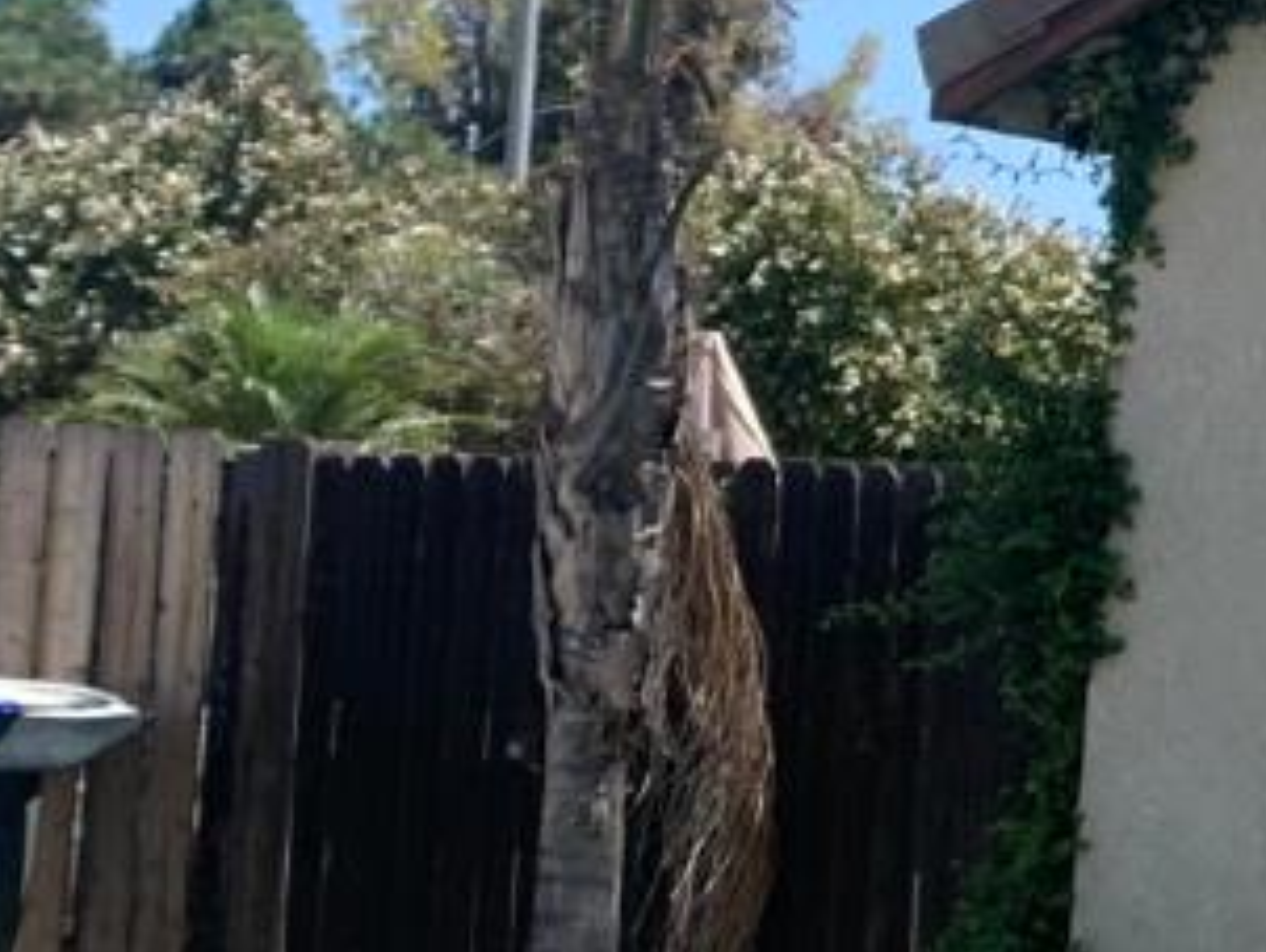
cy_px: 635
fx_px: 4722
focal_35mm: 129
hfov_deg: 12.6
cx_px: 2834
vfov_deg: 11.5
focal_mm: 4.25
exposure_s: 1/1468
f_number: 1.8
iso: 25
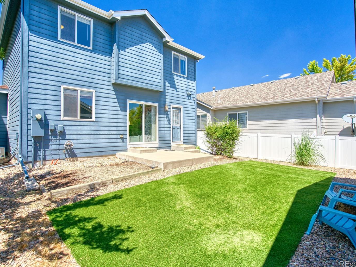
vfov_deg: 71.6
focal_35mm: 18
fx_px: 185
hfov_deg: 87.7
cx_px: 173
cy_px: 131
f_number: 5.6
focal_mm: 16
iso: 500
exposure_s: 1/1600
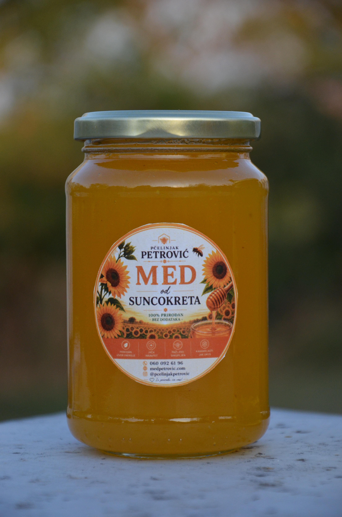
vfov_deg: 13.1
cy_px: 258
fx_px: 2254
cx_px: 171
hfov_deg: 8.7
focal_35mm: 158
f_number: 5.6
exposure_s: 1/800
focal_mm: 105
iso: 800
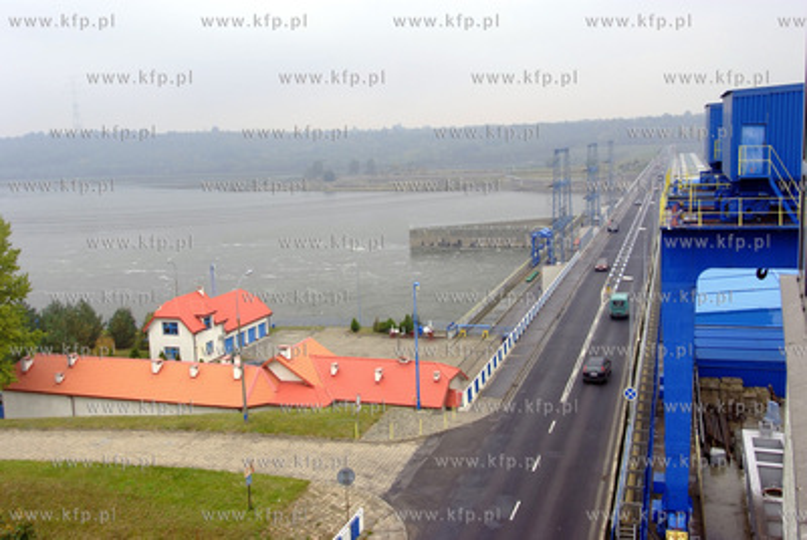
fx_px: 808
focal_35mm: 36
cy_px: 270
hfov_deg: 53.1
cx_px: 404
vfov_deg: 37.0
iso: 200
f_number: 7.1
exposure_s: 1/80
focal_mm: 24
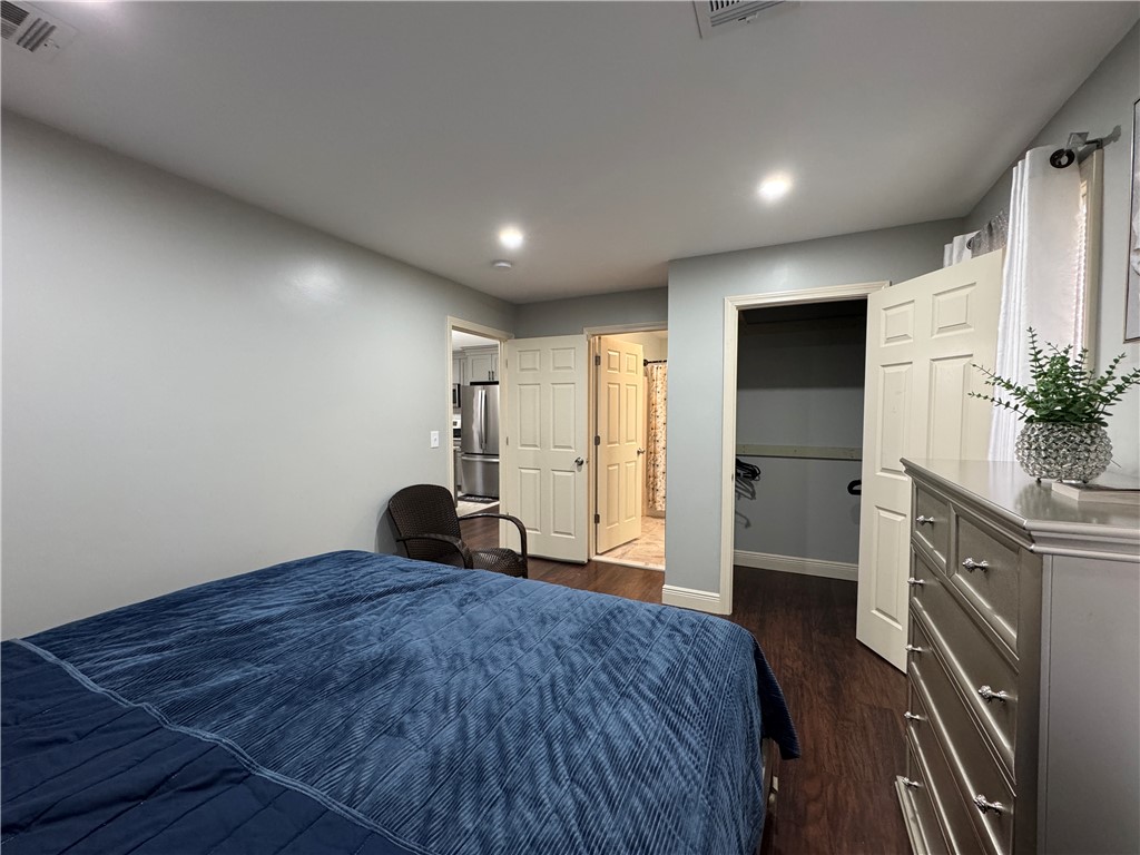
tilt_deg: -3.1
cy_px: 428
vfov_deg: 85.7
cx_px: 570
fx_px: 461
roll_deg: -0.2
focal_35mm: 14
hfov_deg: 102.1
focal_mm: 2.22
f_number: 2.2
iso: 250
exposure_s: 1/60
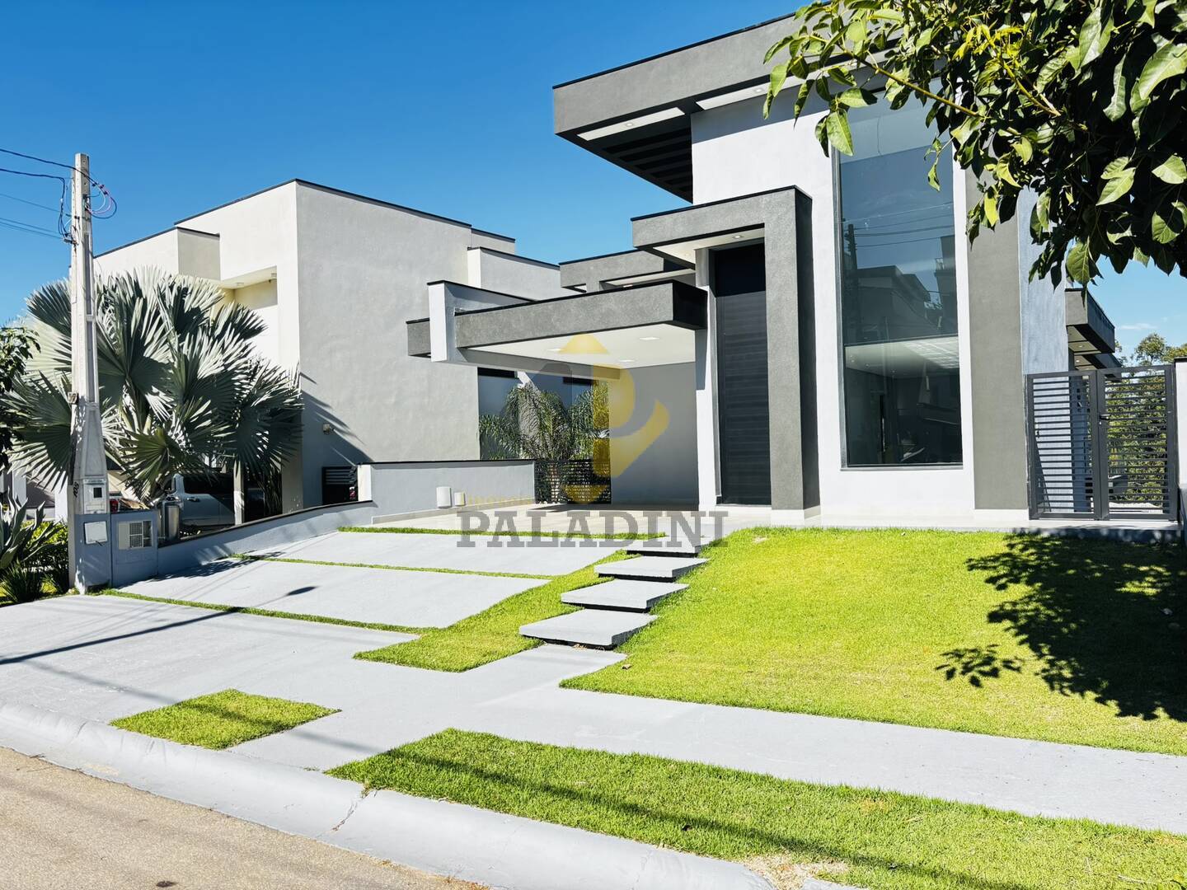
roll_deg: +1.7
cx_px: 594
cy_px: 445
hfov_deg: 67.3
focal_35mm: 26
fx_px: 892
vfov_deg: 53.1
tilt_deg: +0.4
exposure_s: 1/997
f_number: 1.6
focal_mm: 5.96
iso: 50
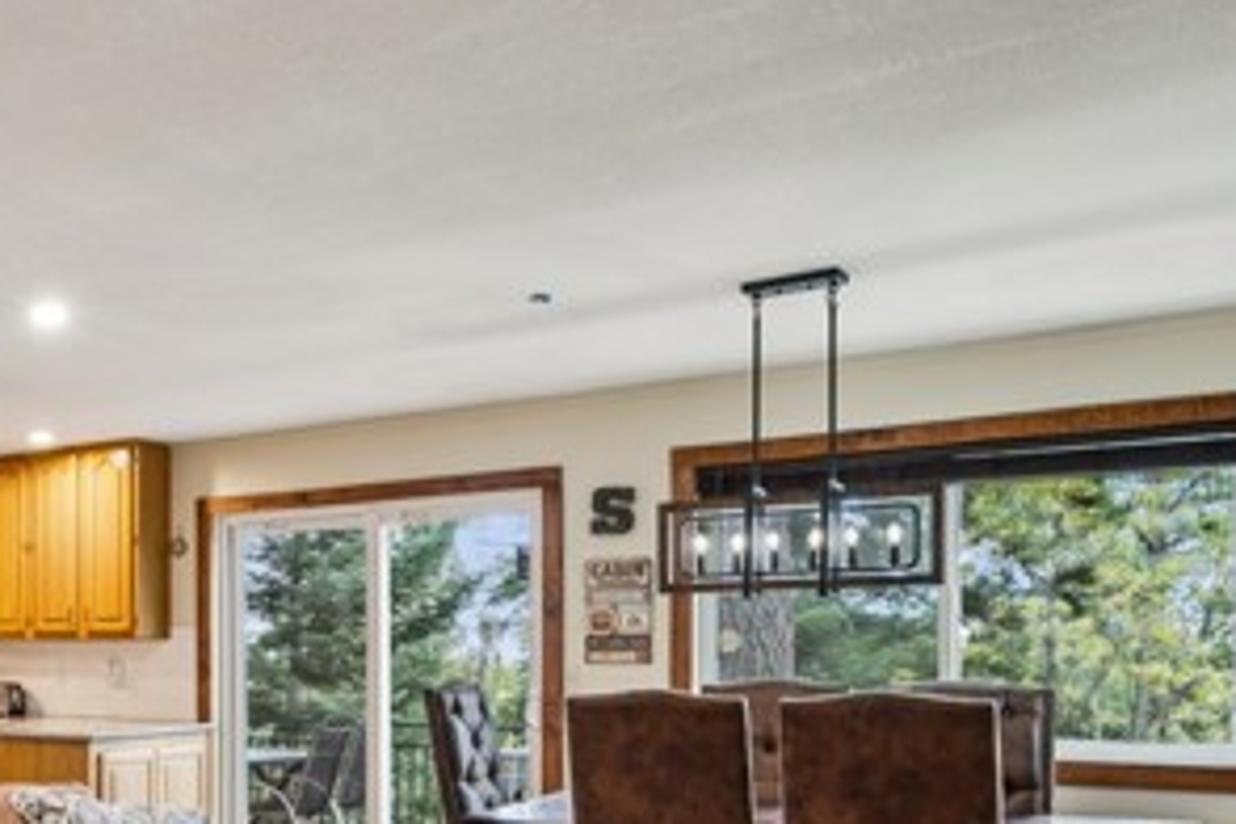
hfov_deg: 44.3
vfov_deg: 33.4
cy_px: 668
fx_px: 1330
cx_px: 71
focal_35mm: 39
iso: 100
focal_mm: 17.8
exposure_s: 1.3
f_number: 13
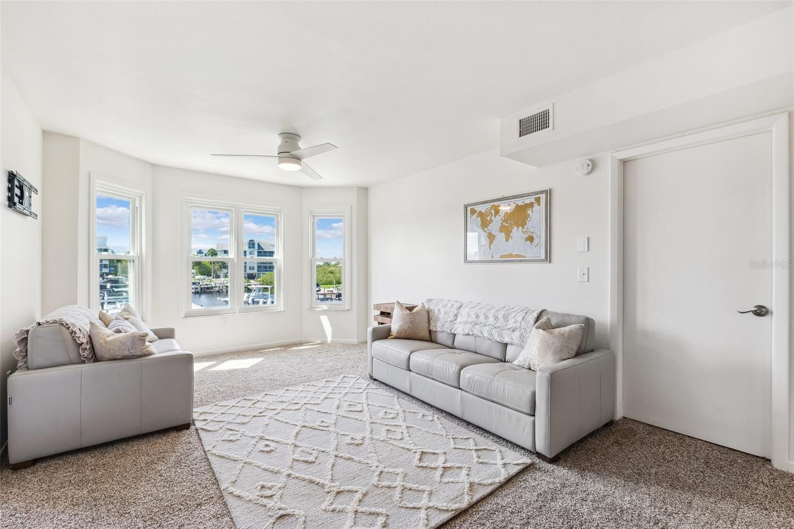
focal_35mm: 15
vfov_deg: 77.3
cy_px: 264
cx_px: 397
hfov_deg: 100.4
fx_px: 331
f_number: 8
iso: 400
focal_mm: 15
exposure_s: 1/60
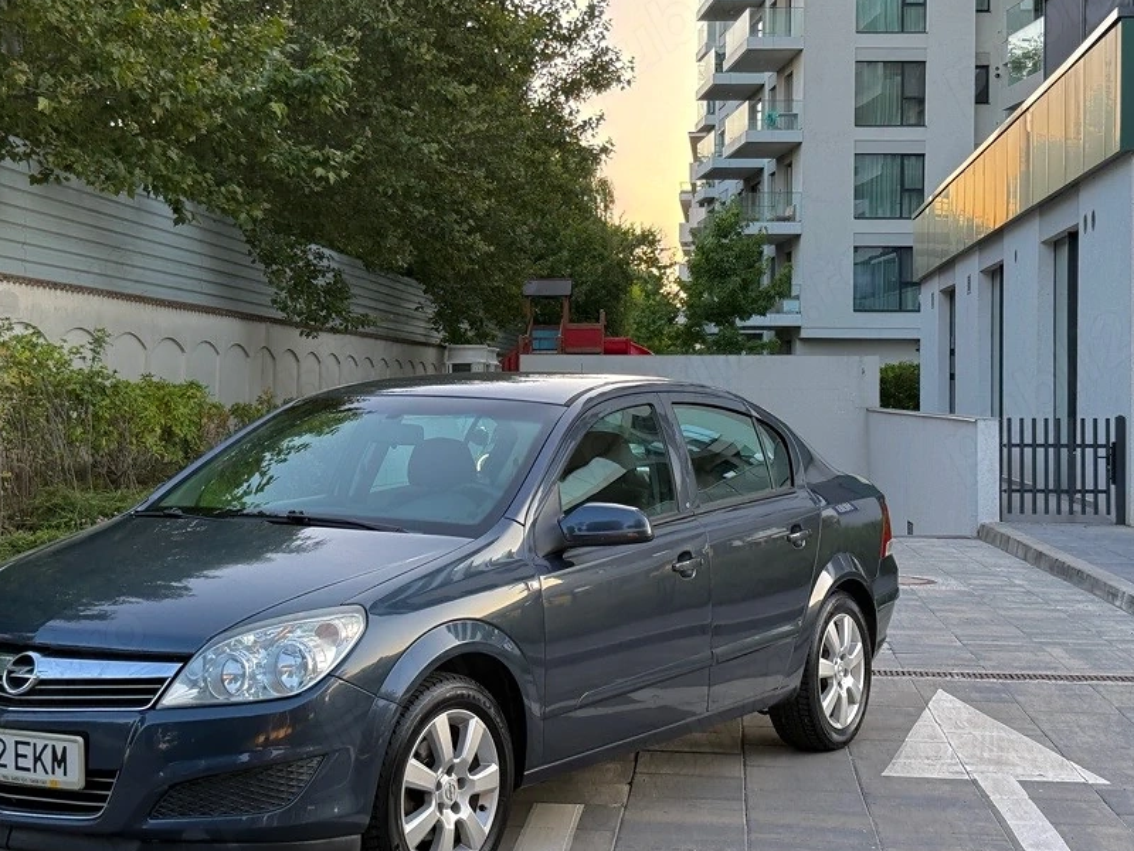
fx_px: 1966
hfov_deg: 32.1
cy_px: 367
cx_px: 454
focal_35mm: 60
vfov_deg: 24.4
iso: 64
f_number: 1.78
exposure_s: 1/225
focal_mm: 6.76
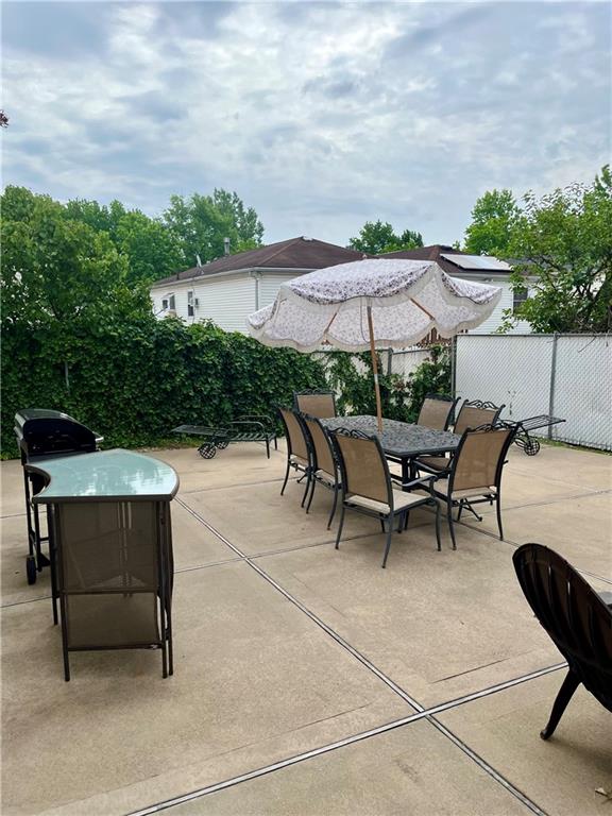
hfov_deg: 53.1
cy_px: 408
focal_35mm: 26
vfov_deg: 67.3
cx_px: 306
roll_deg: +0.1
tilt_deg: -9.3
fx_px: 613
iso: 50
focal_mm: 5.1
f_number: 1.6
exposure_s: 1/3311
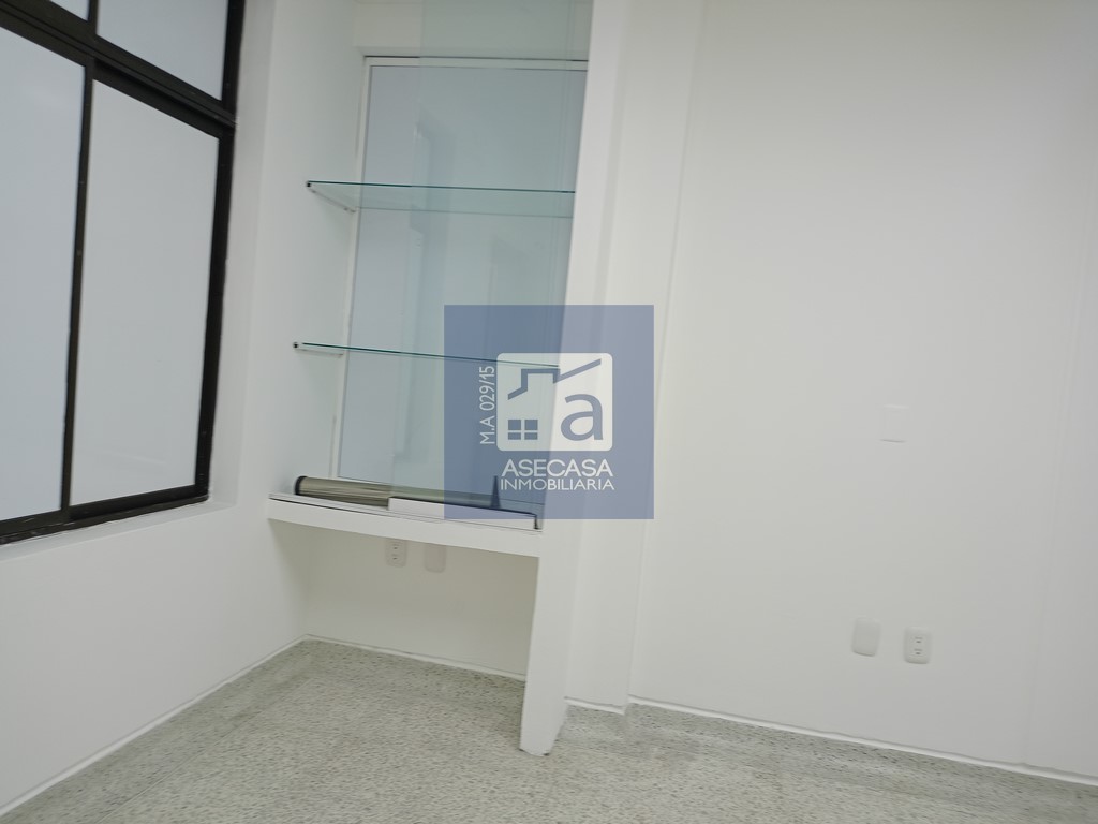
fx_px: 888
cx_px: 549
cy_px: 412
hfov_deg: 63.4
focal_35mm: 28
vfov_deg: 49.7
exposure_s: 1/50
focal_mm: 4.7
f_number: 1.79
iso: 201
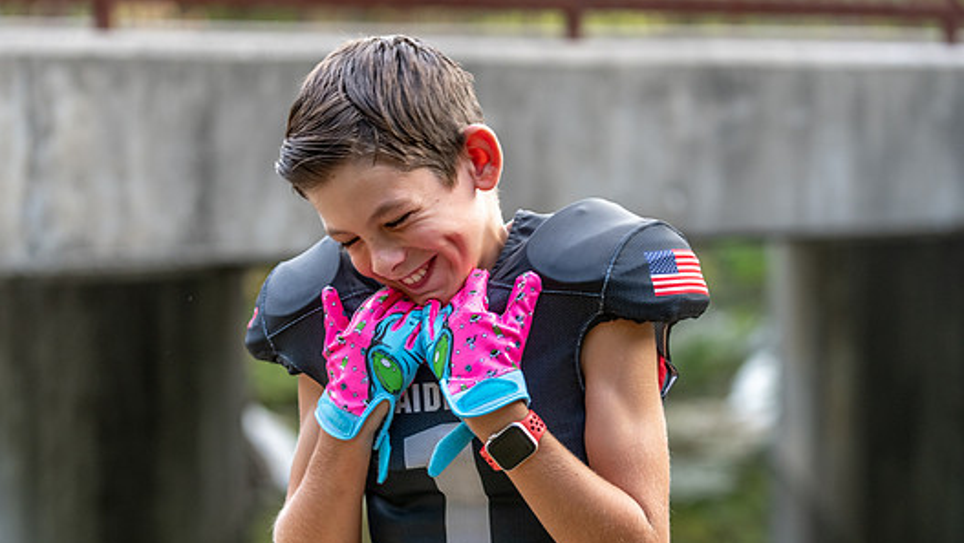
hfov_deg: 20.0
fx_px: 2736
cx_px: 516
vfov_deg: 11.3
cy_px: 308
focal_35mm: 107
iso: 500
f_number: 2.8
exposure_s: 1/320
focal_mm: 84
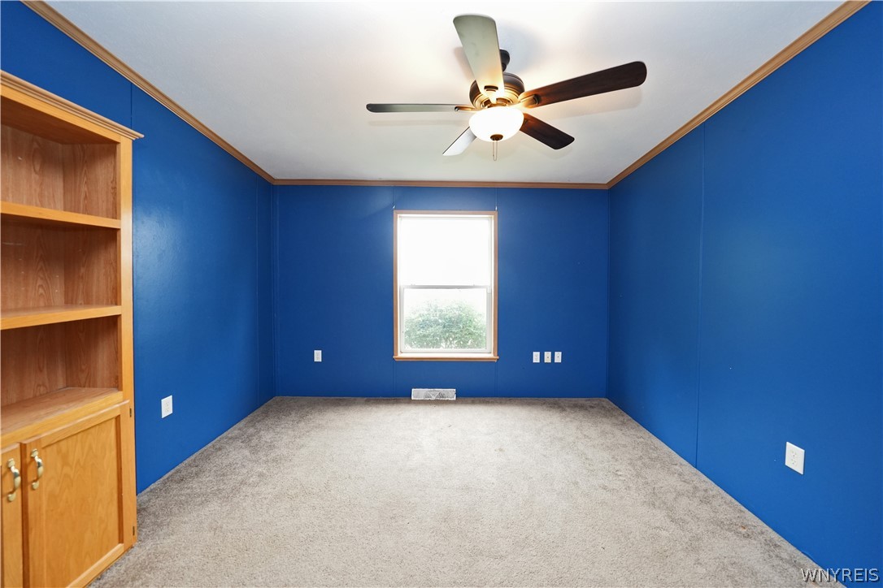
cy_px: 294
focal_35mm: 12
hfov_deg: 112.6
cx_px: 442
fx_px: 294
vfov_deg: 90.0
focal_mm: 12
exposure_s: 1/100
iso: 2000
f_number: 3.5
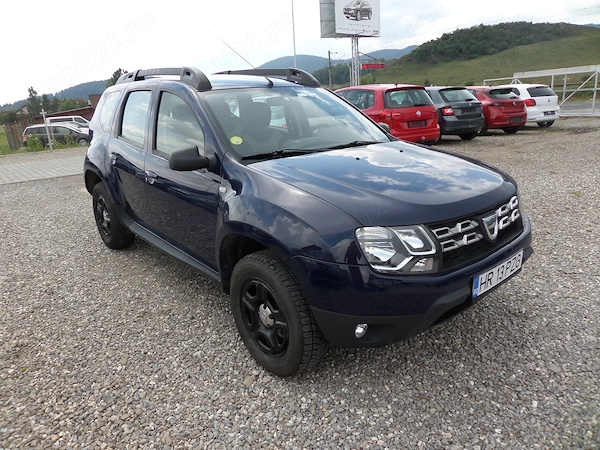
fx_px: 416
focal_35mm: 24
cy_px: 225
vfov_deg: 56.8
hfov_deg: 71.6
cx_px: 300
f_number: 3.1
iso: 80
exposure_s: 1/500
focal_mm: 4.3
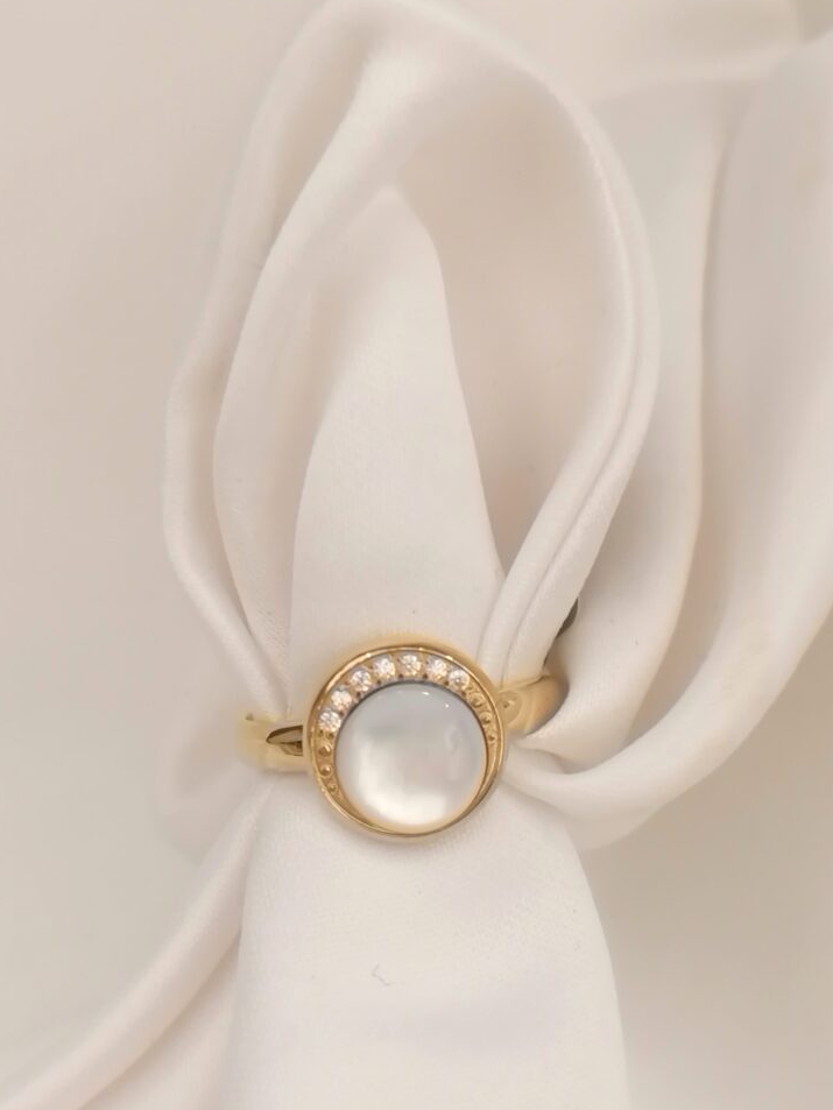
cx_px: 424
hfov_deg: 25.2
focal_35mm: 58
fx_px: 1861
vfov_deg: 33.2
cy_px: 580
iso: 160
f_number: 1.8
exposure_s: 1/50
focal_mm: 4.75
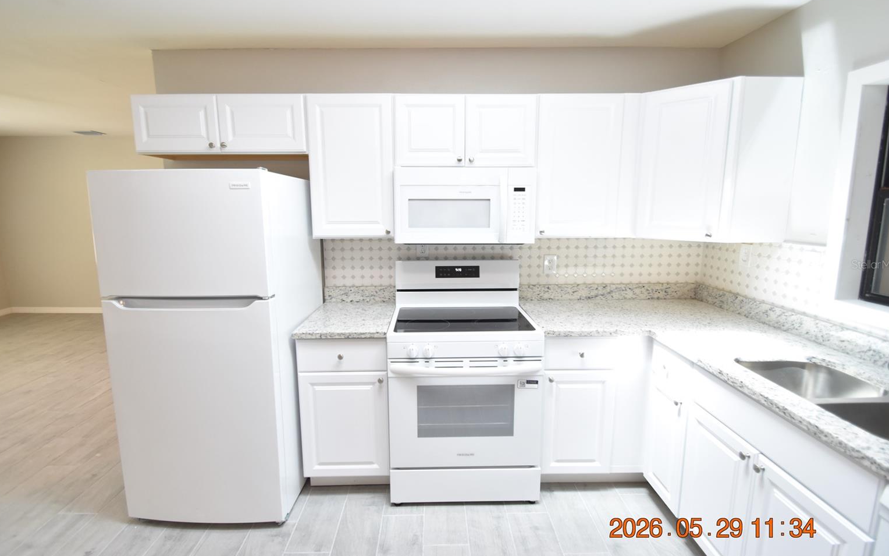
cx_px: 438
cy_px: 264
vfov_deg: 71.2
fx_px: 388
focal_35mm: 16
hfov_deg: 97.8
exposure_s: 1/60
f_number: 3.5
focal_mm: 10
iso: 800
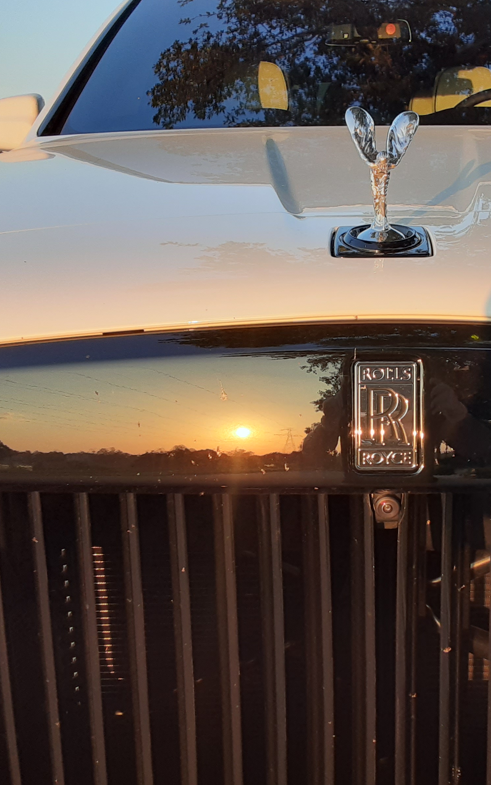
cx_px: 363
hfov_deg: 32.2
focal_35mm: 39
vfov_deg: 50.4
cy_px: 386
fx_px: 835
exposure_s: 1/202
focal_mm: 2.91
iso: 40
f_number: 1.9
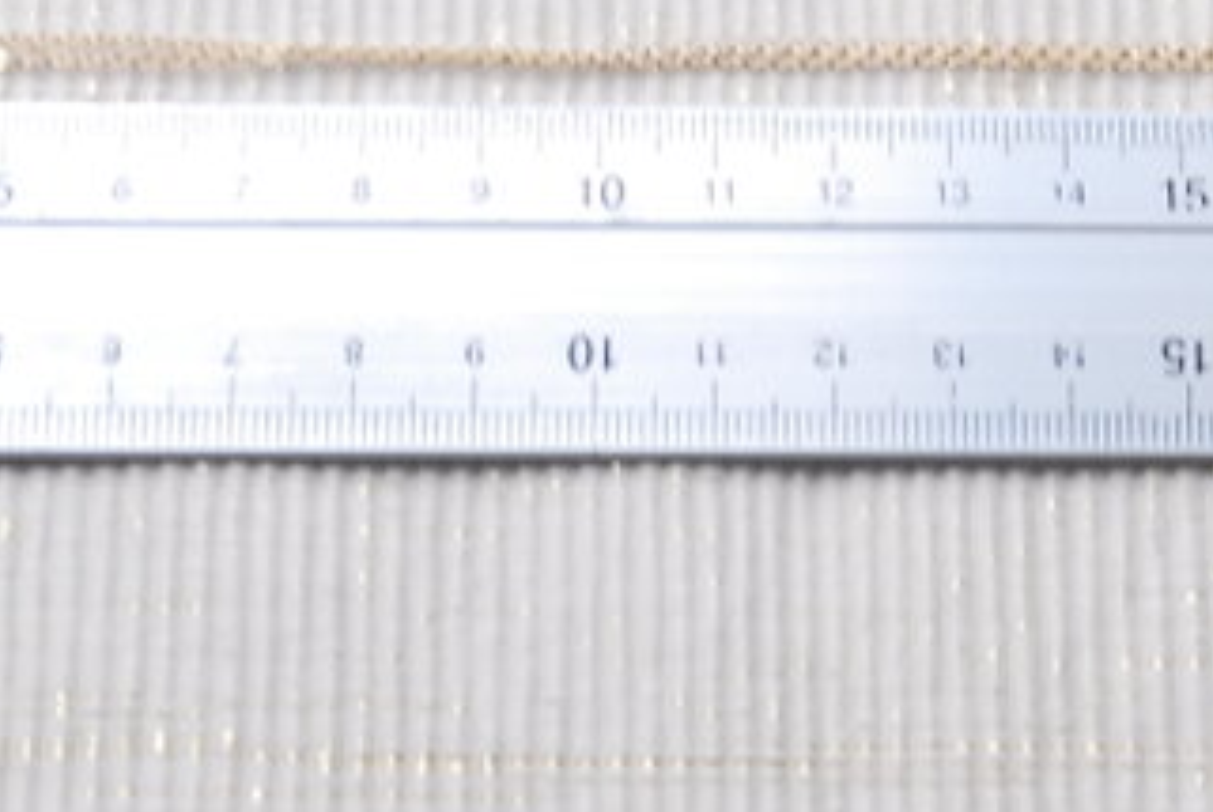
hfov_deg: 14.3
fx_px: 4825
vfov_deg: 9.6
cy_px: 404
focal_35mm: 143
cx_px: 956
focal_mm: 32
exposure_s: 1/45
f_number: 5
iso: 400
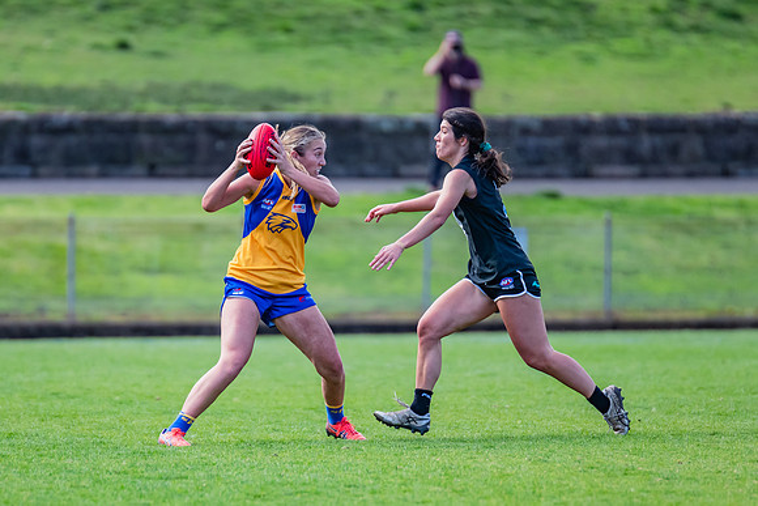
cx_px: 295
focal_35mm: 621
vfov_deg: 2.2
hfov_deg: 3.3
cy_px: 295
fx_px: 13070
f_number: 4.5
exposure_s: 1/1600
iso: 800
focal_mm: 420
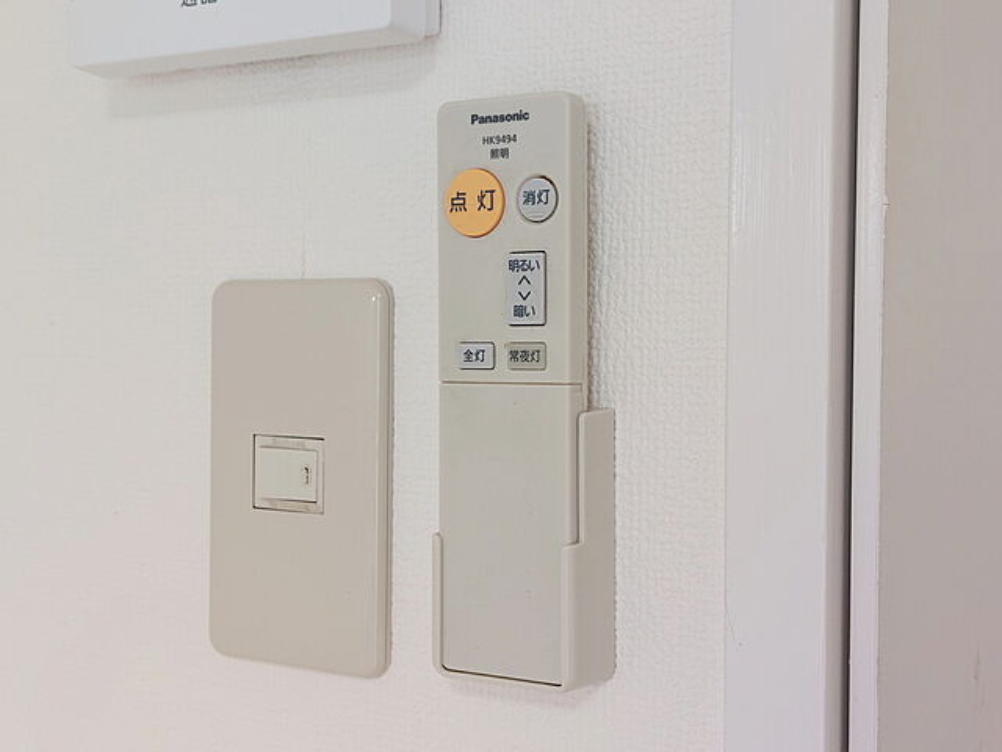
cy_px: 376
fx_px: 695
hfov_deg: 71.6
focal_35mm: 24
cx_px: 501
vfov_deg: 56.8
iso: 80
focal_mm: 5.23
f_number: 1.8
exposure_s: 1/60
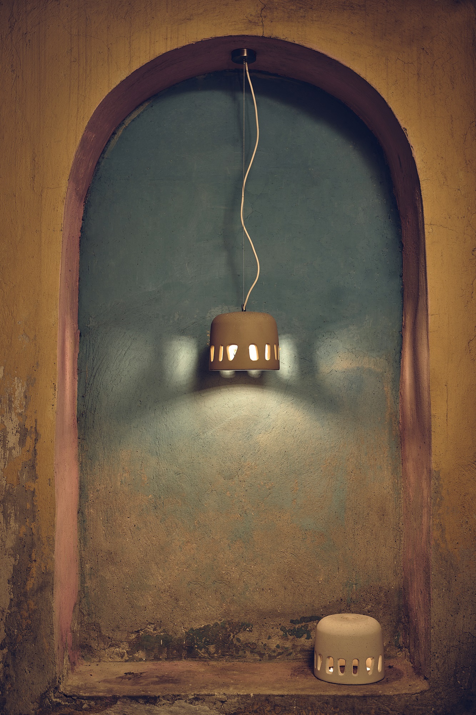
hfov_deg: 27.0
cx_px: 238
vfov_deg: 39.6
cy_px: 358
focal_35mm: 50
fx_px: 992
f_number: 5
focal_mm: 50
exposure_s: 1/5
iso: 200
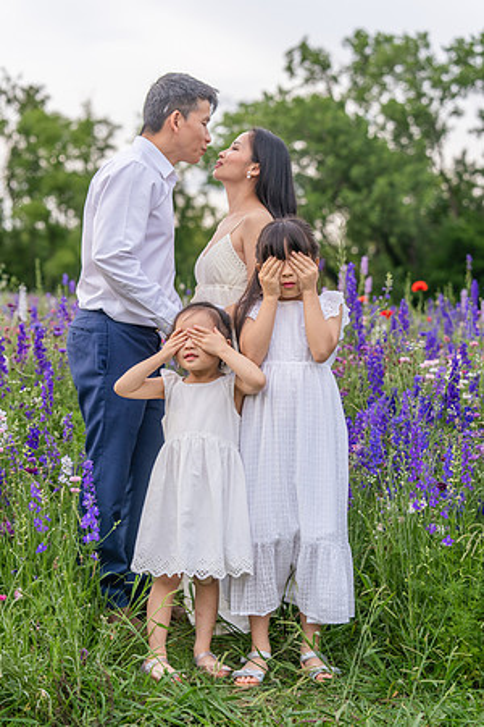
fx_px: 1412
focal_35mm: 70
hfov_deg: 19.5
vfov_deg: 28.8
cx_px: 242
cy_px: 364
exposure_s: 1/640
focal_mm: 70
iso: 250
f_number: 3.5
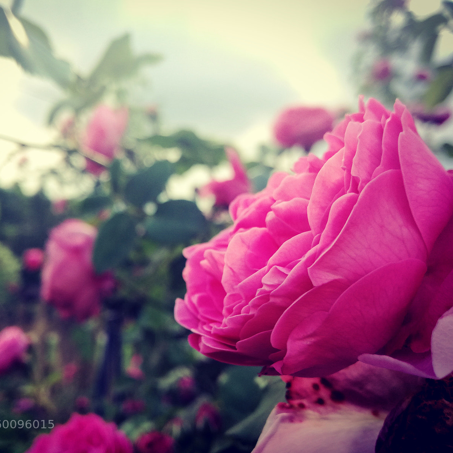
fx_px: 474
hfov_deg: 50.4
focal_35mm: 32
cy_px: 226
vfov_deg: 51.1
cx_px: 159
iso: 50
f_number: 2
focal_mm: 3.79
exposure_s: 1/304
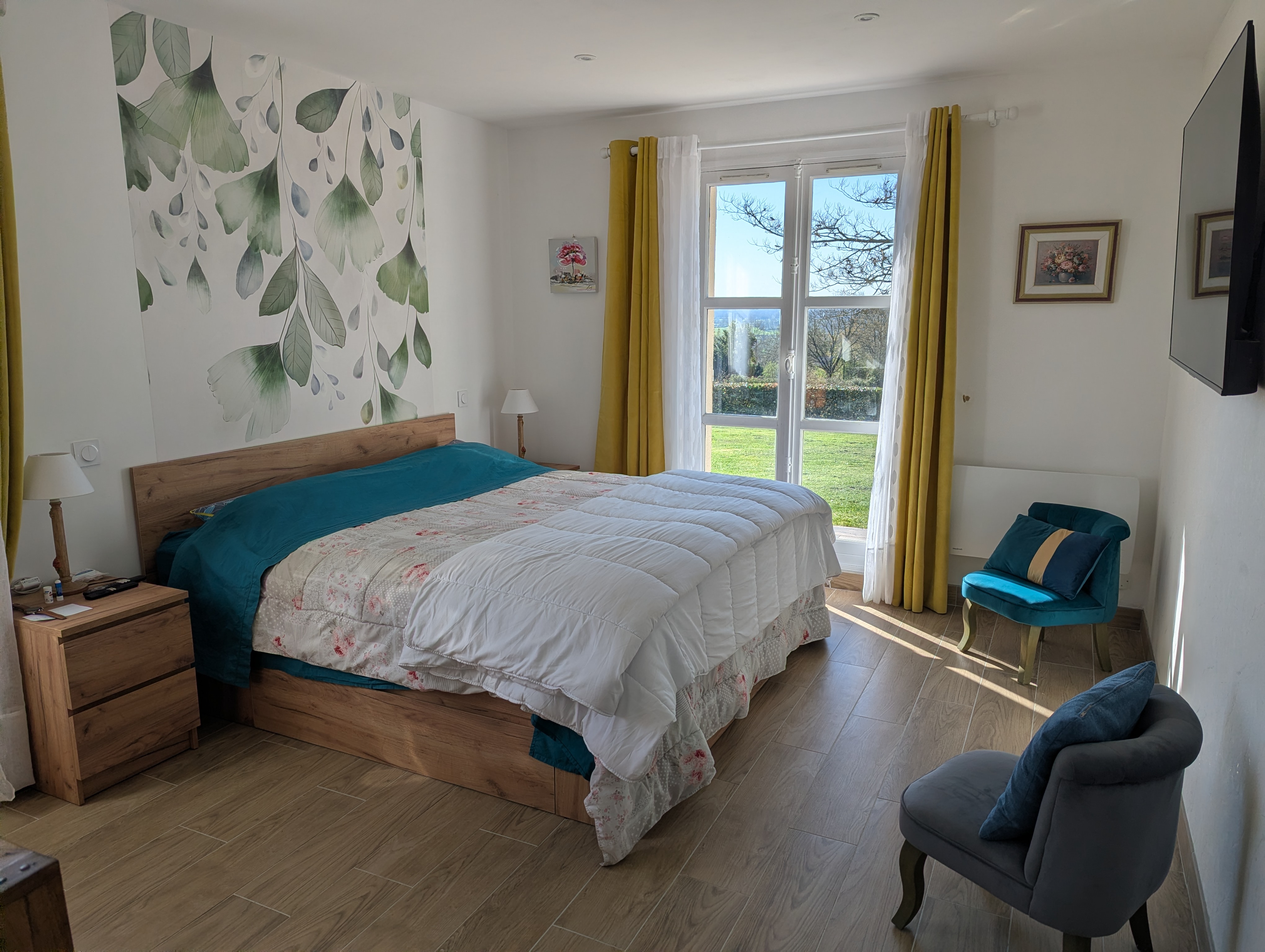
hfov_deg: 71.5
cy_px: 476
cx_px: 632
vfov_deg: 56.9
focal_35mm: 24
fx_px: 878
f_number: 1.85
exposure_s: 1/1217
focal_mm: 6.81
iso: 49
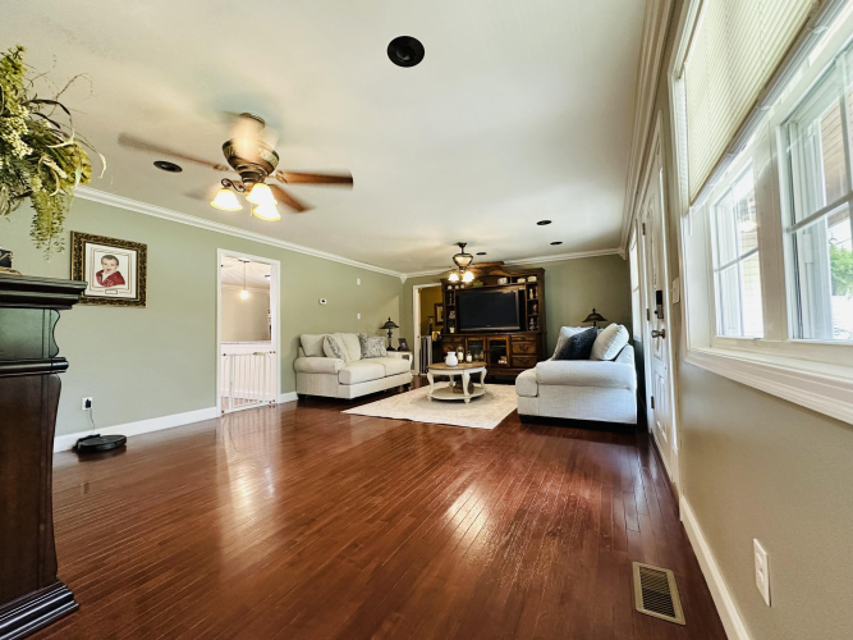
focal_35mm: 14
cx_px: 426
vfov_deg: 85.7
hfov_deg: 102.1
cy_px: 320
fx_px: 345
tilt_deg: +2.5
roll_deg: +1.4
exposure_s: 1/60
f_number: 2.2
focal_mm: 2.22
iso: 500
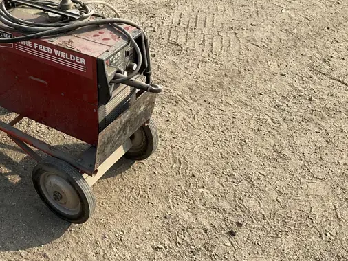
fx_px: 553
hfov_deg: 33.6
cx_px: 55
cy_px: 97
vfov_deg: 26.5
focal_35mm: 55
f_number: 1.8
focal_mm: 3
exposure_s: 1/1490
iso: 25
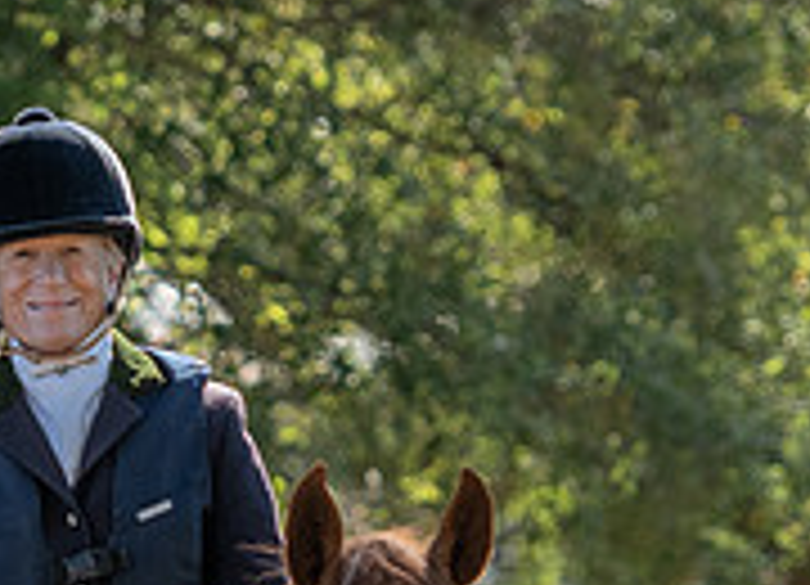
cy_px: 1034
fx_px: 15794
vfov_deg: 2.1
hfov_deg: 2.9
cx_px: 2
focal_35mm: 684
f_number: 4
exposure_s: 1/320
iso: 280
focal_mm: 130
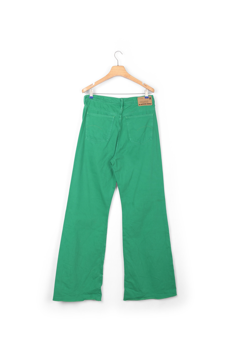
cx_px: 118
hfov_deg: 34.2
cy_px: 178
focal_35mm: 39
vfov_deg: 49.6
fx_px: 385
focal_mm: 39
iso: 100
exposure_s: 1/200
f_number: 11
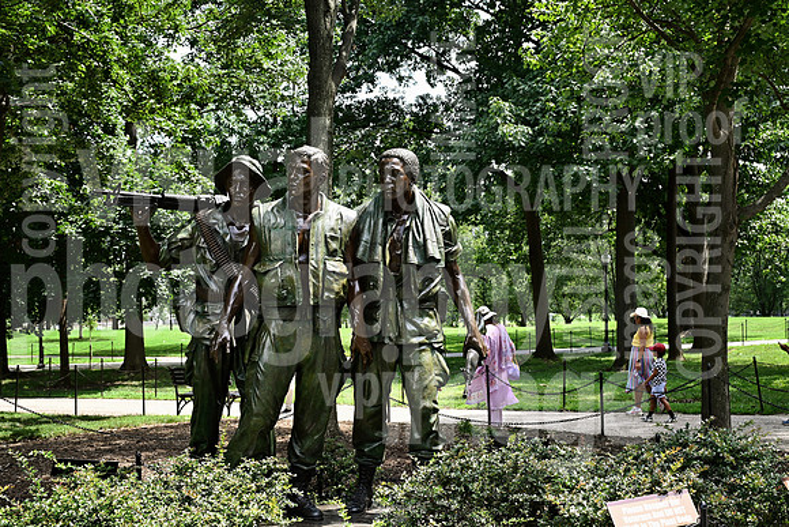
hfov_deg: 41.9
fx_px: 1030
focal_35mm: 47
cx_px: 394
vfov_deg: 28.7
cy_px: 264
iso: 800
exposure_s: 1/320
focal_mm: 47
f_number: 9
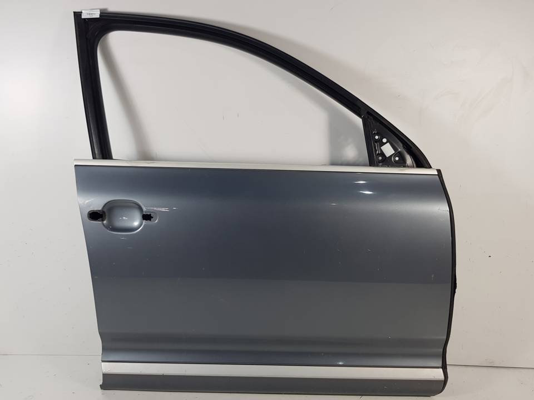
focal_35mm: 26
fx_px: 401
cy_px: 200
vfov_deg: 53.1
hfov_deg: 67.3
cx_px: 267
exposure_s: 1/100
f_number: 1.7
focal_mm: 4.2
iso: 50
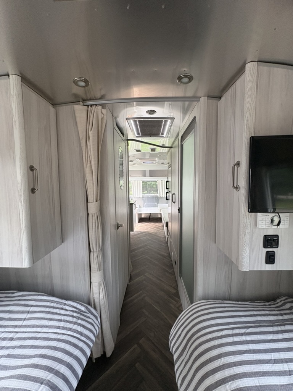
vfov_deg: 102.1
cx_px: 146
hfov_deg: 85.7
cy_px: 196
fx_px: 158
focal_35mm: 14
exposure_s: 1/69
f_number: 2.2
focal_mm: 2.22
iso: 200
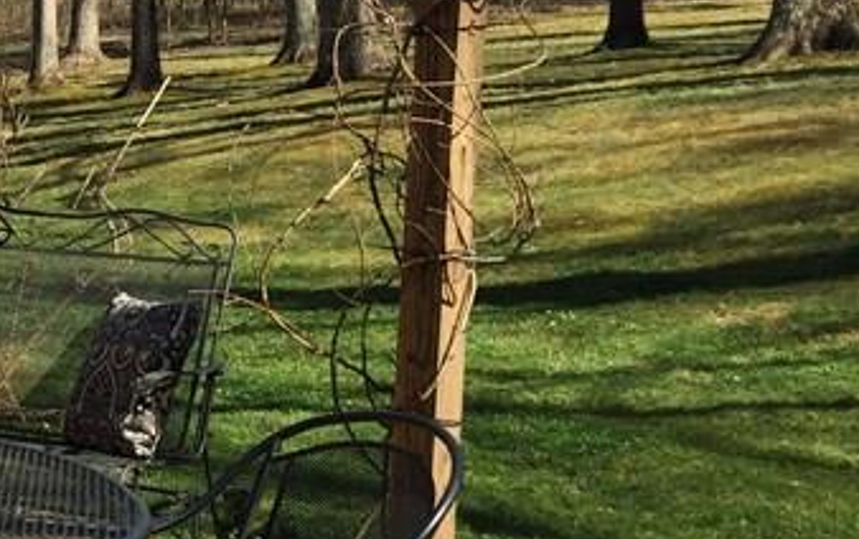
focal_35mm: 93
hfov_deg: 19.9
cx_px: -341
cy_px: 249
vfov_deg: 14.1
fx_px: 2179
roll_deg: -0.7
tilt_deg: -6.3
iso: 32
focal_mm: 4.15
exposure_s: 1/1099
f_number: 2.2
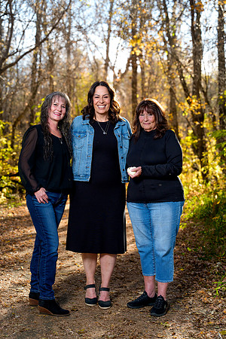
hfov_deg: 19.5
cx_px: 113
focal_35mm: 70
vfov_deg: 28.8
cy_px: 170
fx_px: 659
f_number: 3.5
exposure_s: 1/160
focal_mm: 70
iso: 400
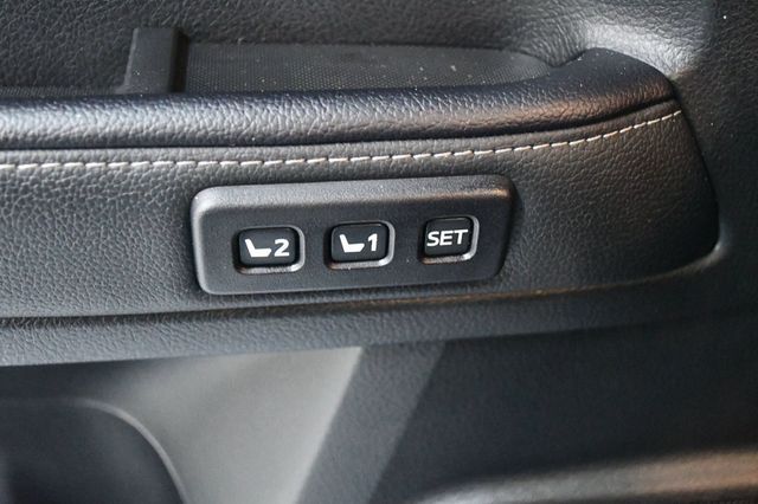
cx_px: 379
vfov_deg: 26.5
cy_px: 252
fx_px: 1073
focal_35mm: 51
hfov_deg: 38.9
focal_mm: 34
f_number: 5
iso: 12800
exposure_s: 1/30
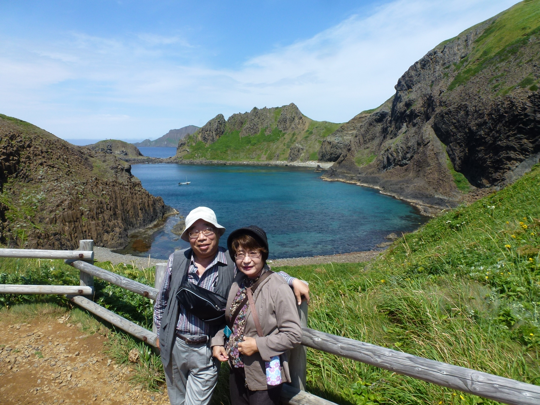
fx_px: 374
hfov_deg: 71.6
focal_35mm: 24
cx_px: 270
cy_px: 202
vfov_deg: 56.8
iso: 100
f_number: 4
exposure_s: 1/800
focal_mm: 4.3
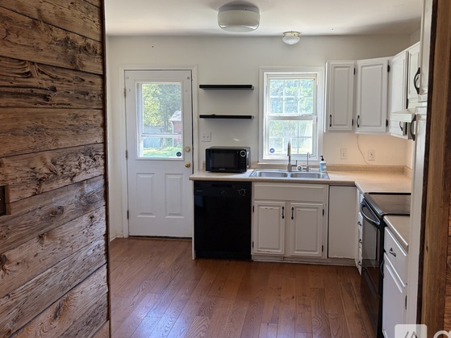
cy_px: 155
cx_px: 256
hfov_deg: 58.1
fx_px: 404
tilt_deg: -4.2
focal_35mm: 31
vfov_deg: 45.4
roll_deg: +0.6
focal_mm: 5.96
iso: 125
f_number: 1.6
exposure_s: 1/121
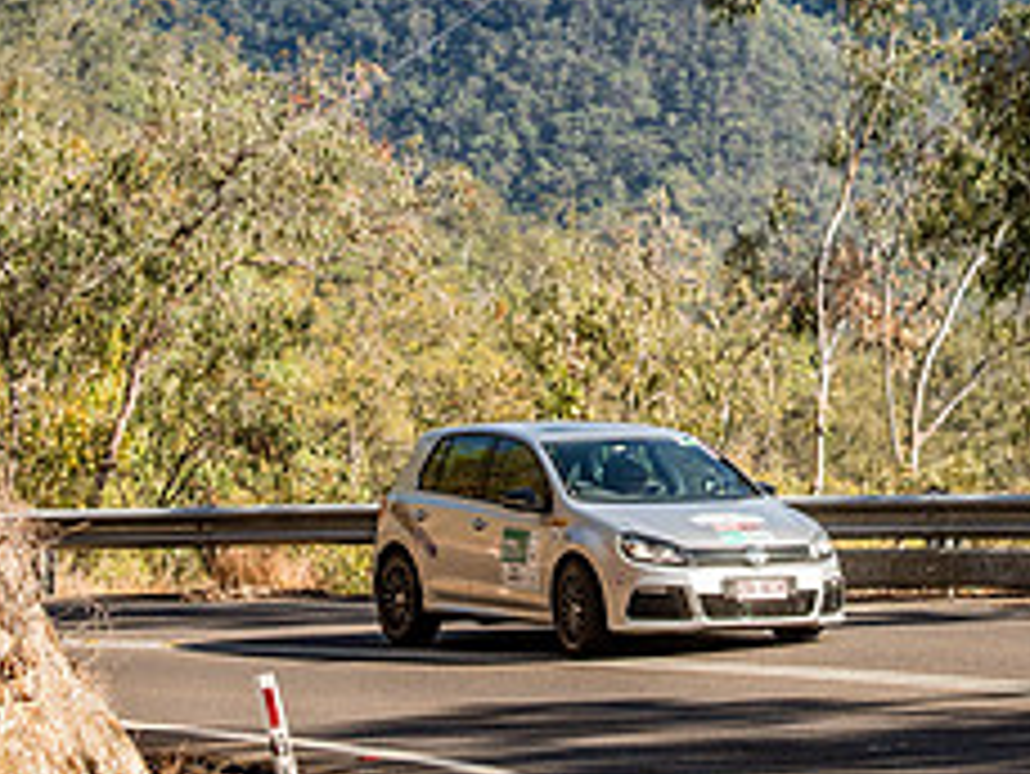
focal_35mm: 244
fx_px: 7264
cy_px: -99
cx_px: 630
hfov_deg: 8.1
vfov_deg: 6.1
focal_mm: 86
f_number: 5
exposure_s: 1/3200
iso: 250
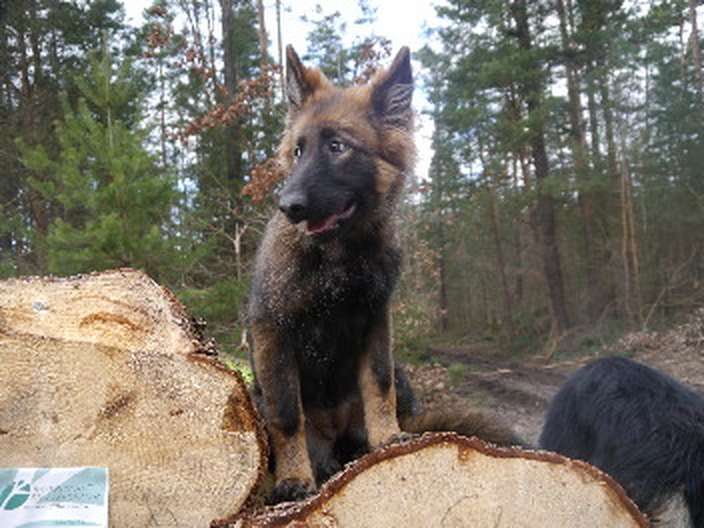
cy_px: 264
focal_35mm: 36
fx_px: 732
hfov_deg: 51.4
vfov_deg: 39.7
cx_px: 352
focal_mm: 18
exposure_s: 1/400
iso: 640
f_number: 4.5
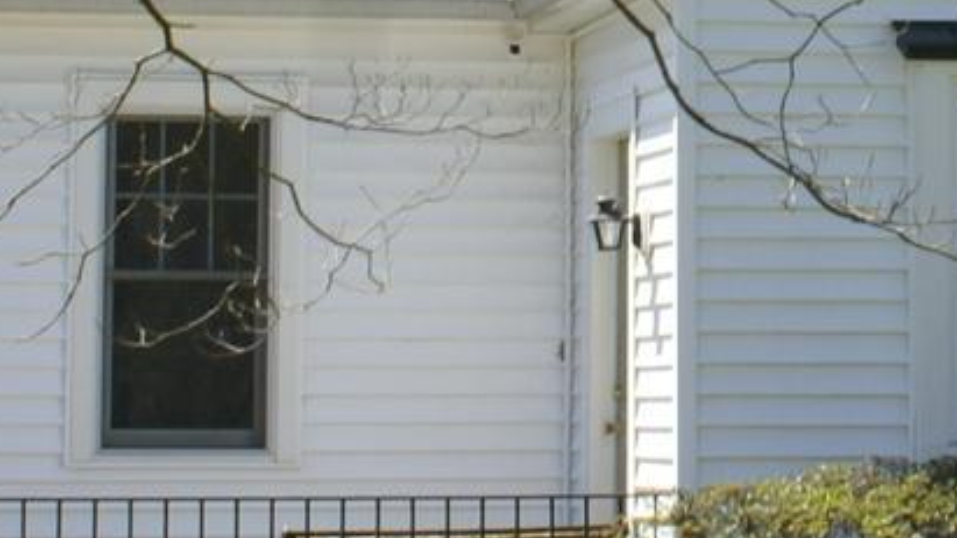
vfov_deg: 6.4
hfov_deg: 11.3
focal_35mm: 188
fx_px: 4770
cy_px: -194
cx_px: 952
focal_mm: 24
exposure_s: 1/100
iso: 100
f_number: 10
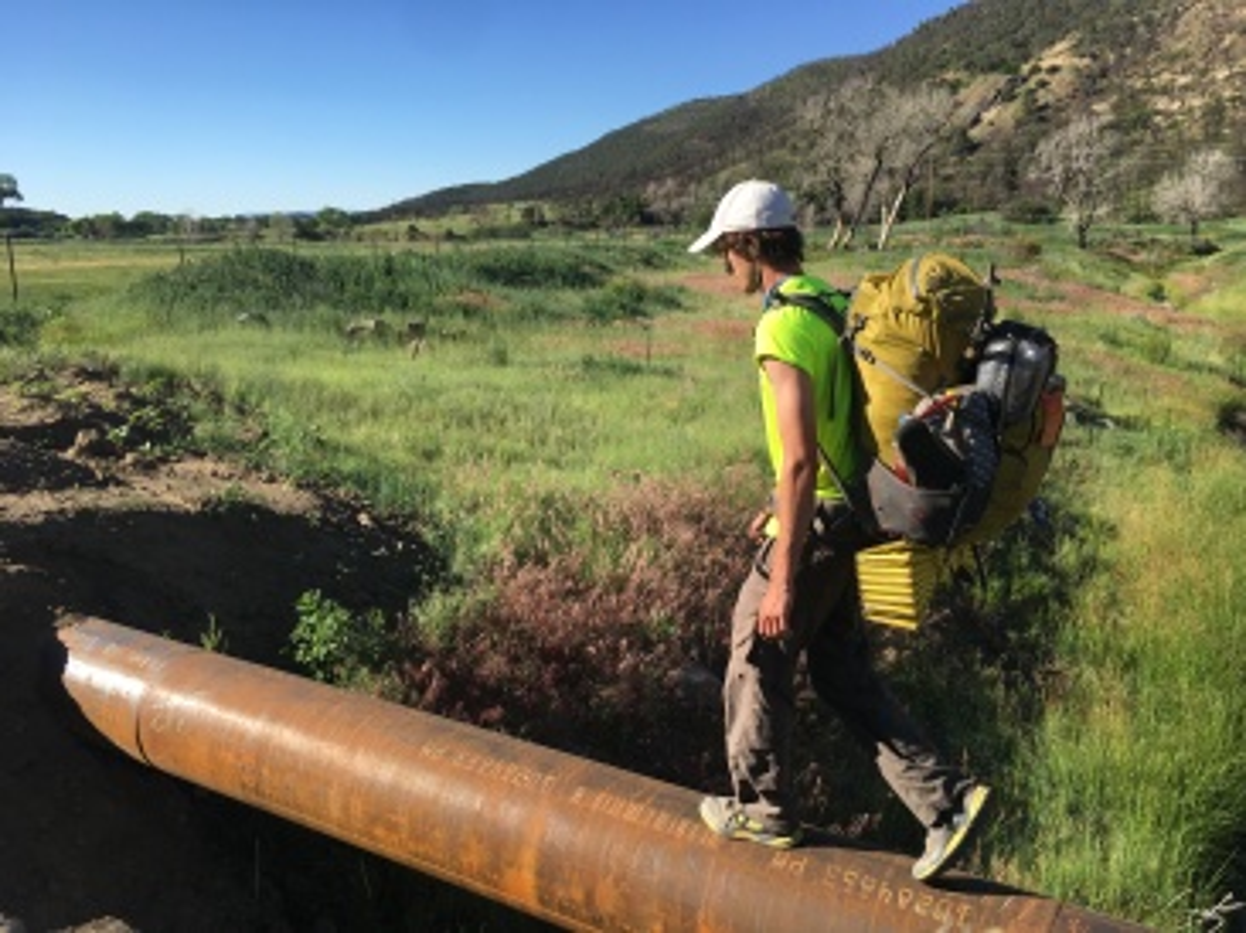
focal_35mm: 29
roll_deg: +3.2
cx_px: 623
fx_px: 1043
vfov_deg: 48.2
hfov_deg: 61.7
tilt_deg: -13.9
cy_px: 466
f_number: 2.2
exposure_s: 1/1083
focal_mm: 4.15
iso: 25
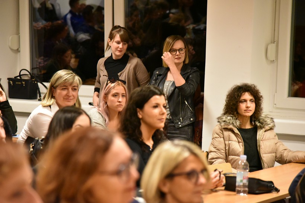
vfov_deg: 11.4
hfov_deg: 17.1
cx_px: 152
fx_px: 1017
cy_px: 102
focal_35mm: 120
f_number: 4
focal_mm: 120
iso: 10000
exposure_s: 1/250
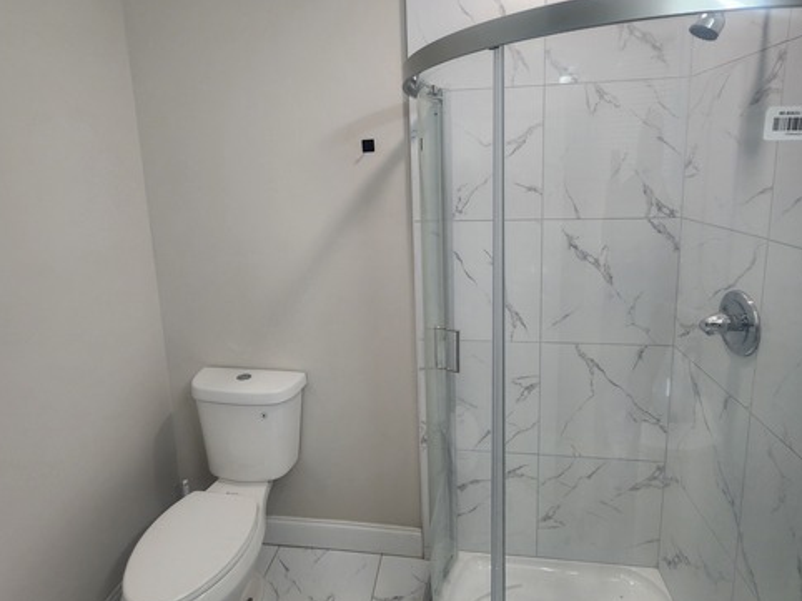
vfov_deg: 70.9
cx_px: 401
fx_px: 417
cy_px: 246
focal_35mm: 18
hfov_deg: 87.8
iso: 80
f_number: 2.2
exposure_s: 1/60
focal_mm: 2.2
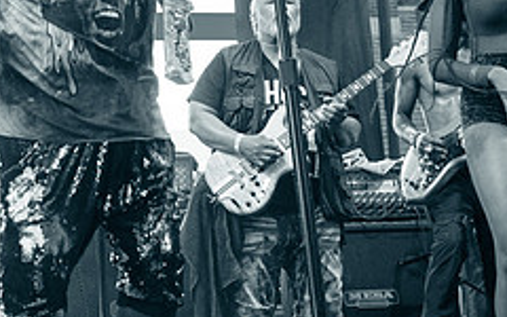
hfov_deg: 24.5
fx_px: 1147
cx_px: 92
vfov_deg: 15.5
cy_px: 15
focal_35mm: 83
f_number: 3.5
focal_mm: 24
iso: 3200
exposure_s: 1/250
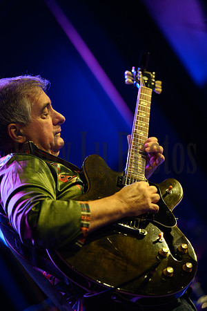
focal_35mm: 140
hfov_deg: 9.8
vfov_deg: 14.7
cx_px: 104
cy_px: 156
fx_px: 1207
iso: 6400
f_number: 2.8
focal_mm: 140
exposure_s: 1/100
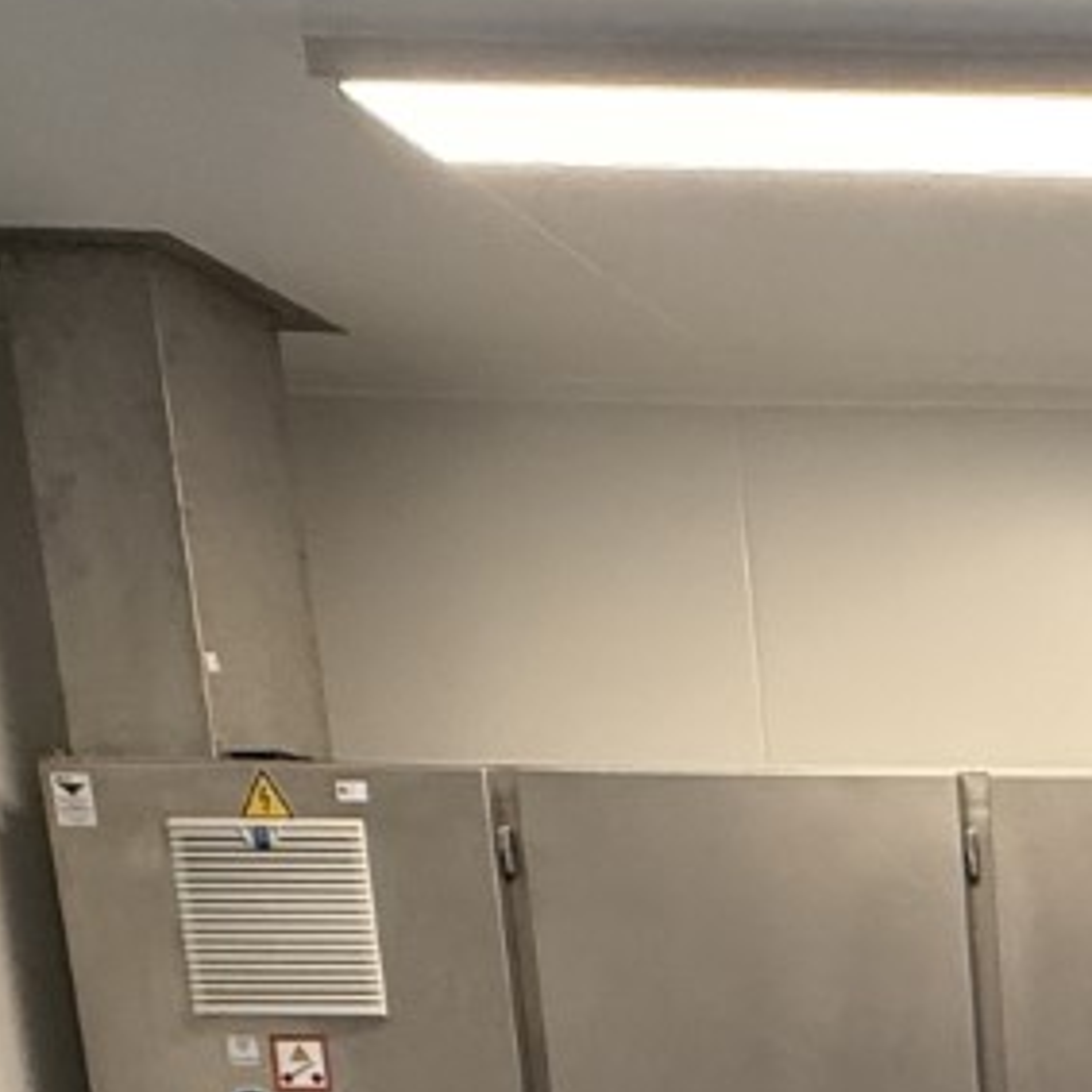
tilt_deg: -13.7
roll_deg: -1.3
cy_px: 1594
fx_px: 2248
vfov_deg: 22.8
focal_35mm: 63
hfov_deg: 21.9
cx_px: 1713
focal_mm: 2.22
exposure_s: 1/100
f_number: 2.2
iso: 320
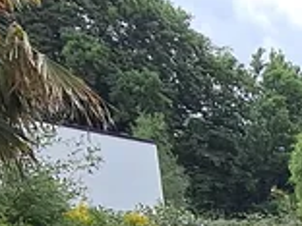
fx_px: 715
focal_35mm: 82
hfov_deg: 18.6
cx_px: 542
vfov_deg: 13.8
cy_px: 510
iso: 40
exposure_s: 1/575
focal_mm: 1.64
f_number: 2.2
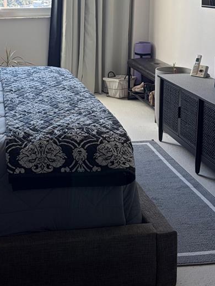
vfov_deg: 31.6
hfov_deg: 24.2
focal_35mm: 60
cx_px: 58
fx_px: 497
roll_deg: +1.1
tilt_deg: -10.3
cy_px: 72
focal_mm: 5.96
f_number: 1.6
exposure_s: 1/122
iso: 50
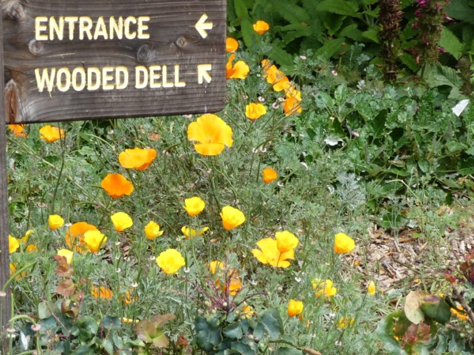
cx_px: 121
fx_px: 1958
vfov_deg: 10.4
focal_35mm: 143
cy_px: 193
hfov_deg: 13.8
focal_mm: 16.1
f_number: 4.9
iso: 80
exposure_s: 1/200
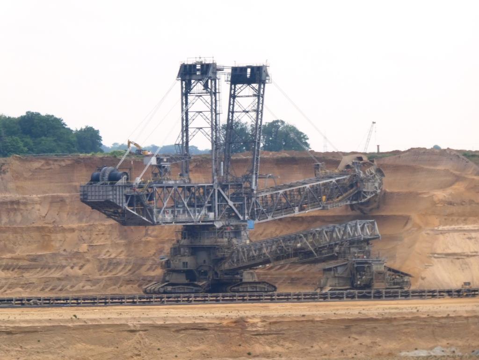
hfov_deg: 5.3
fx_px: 5161
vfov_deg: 4.0
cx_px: 240
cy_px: 180
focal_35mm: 373
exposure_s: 1/125
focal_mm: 66.8
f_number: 6
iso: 80
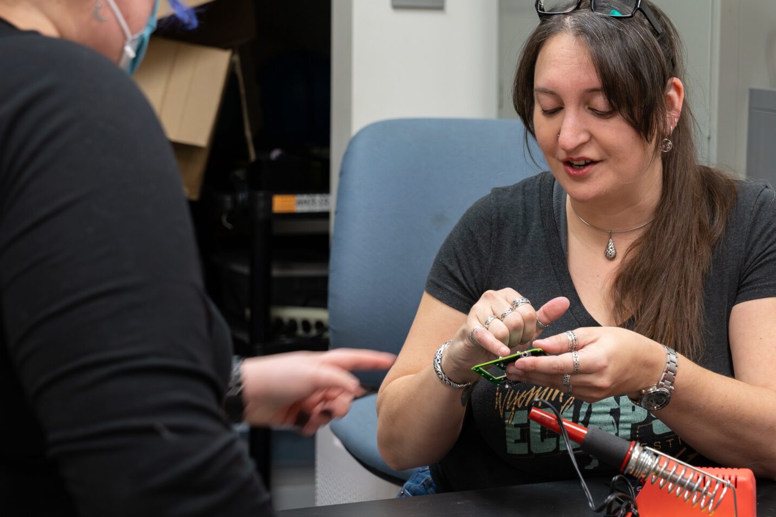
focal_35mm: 96
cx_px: 557
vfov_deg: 14.3
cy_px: 275
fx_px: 2069
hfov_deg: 21.1
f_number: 4
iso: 2000
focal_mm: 54
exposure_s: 1/100
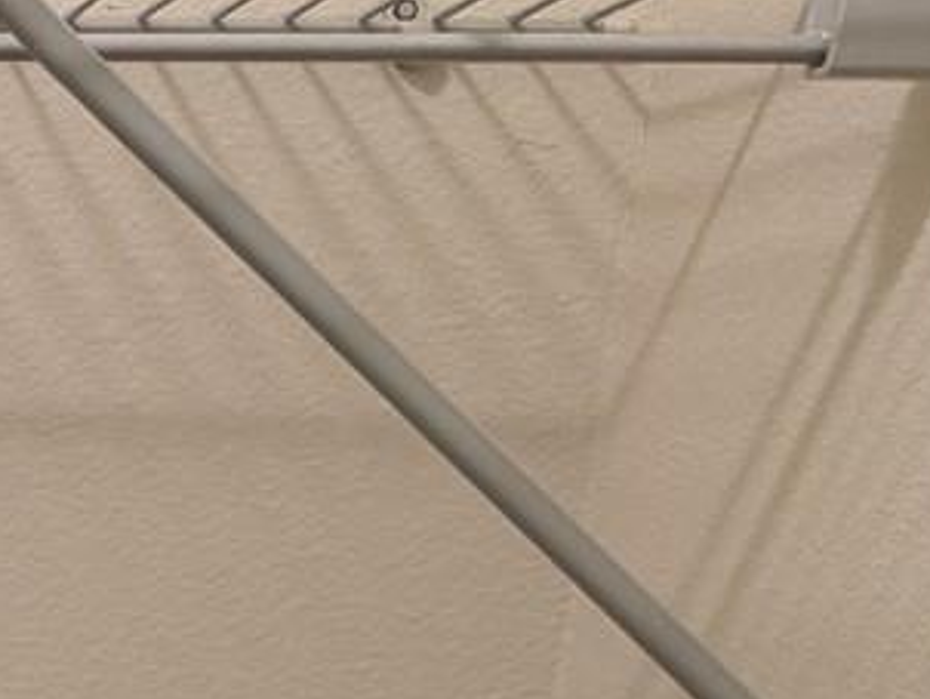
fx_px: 3415
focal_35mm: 127
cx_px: -1494
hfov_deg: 11.7
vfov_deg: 10.8
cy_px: 1327
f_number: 1.78
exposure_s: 1/120
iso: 160
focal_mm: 6.76
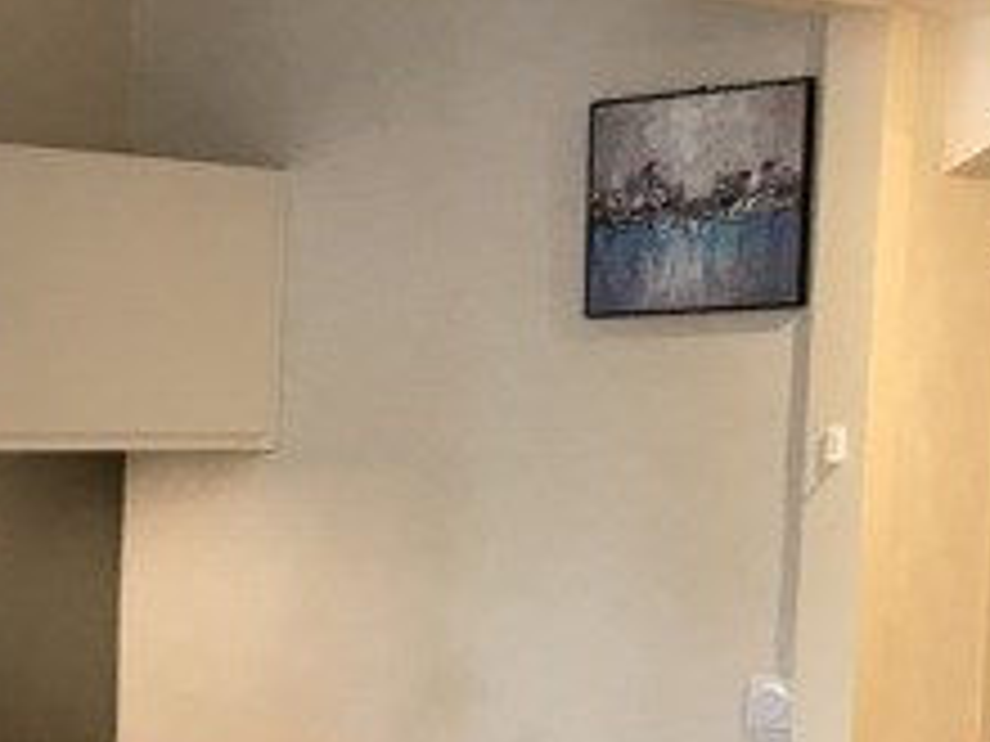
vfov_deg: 14.2
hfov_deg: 16.6
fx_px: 2917
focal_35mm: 102
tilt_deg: -4.7
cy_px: 769
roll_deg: +0.0
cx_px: -706
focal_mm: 3.99
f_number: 1.8
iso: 40
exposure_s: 1/17
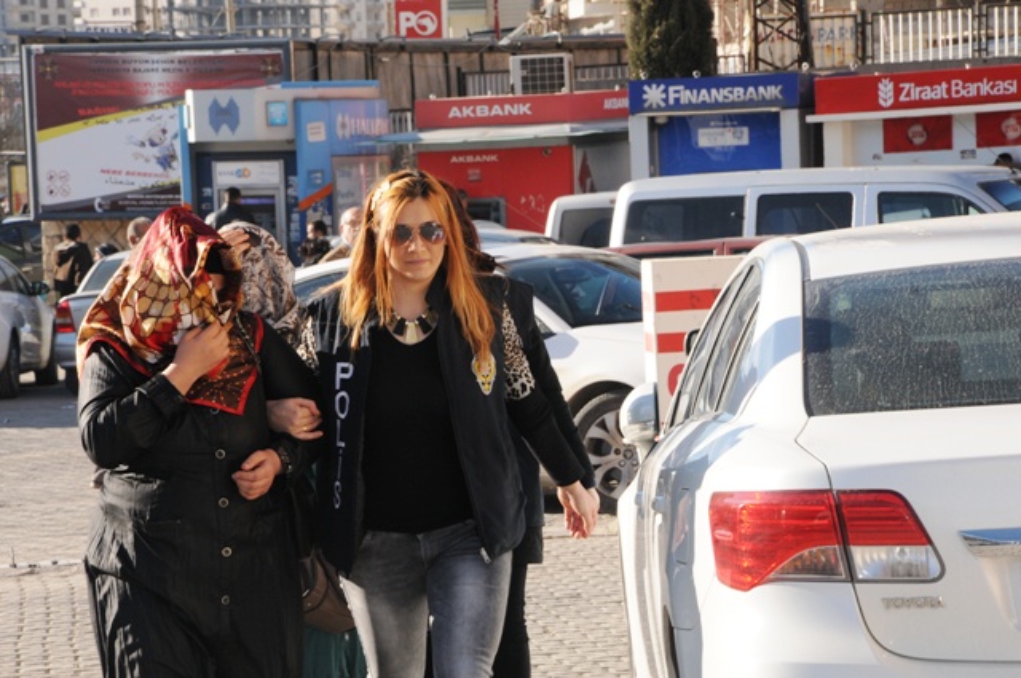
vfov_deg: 8.7
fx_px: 4461
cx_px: 510
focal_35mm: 158
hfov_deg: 13.1
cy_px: 339
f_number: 14
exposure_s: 1/250
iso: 500
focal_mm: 105
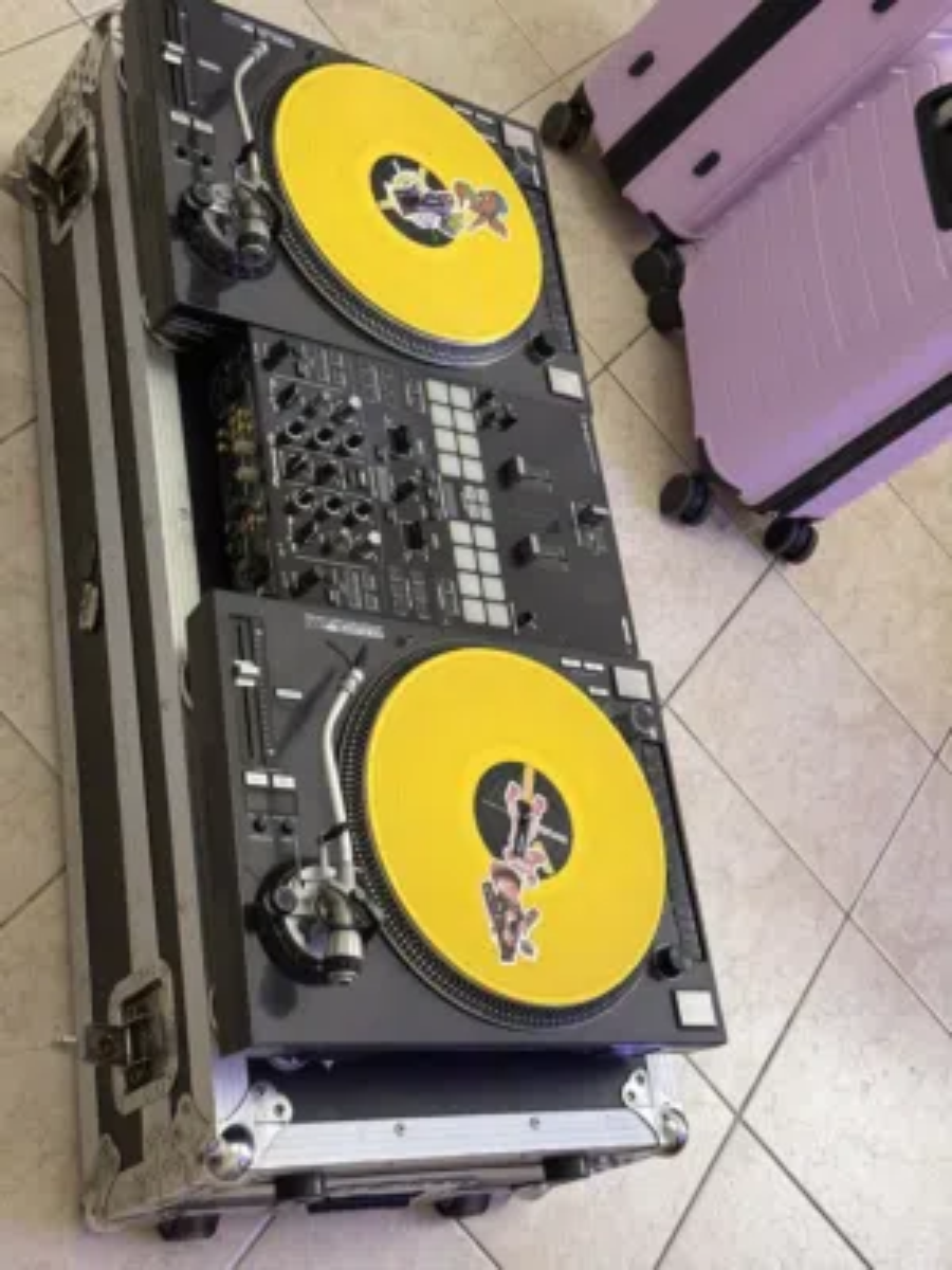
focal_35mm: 48
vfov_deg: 39.7
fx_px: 1760
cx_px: 476
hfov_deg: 30.3
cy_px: 635
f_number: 1.78
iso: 320
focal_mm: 6.76
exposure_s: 1/33
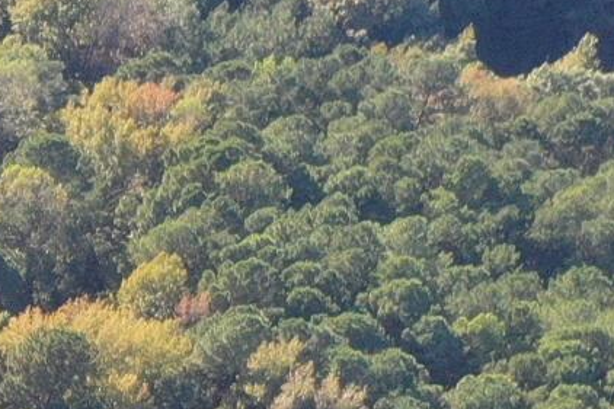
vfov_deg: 6.6
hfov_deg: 8.3
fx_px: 3393
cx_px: -1400
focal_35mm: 199
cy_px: 980
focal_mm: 10.26
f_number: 4.5
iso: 100
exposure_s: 1/160
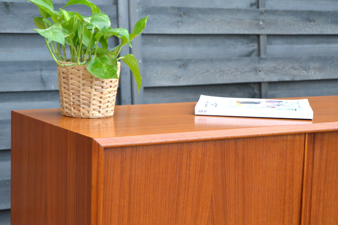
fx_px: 841
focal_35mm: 90
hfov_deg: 22.7
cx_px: 157
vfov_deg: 15.3
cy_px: 120
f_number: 5.6
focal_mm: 55
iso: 360
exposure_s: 1/125
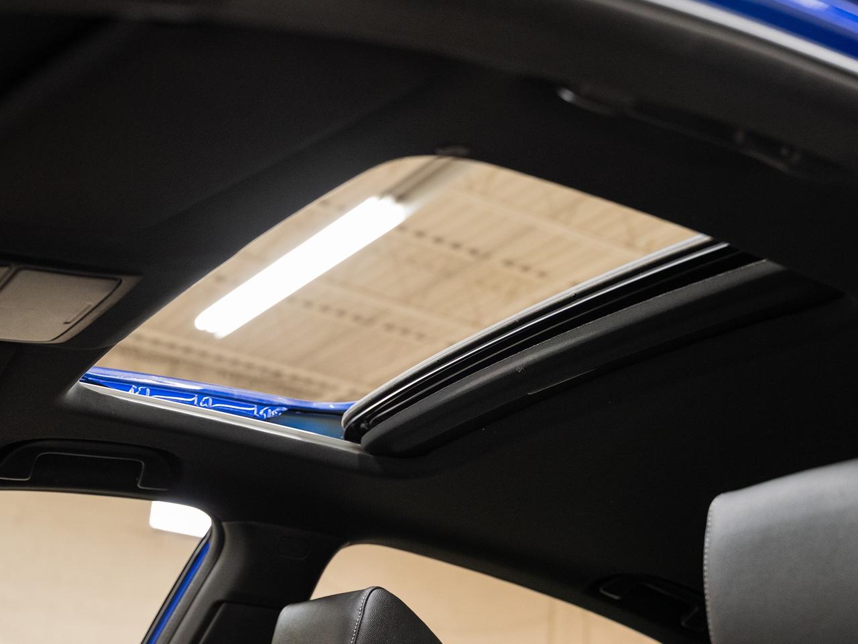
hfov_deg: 35.2
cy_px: 349
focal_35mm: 55
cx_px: 470
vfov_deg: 26.8
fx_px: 1353
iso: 1000
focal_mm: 41.6
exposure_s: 1/40
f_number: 3.5
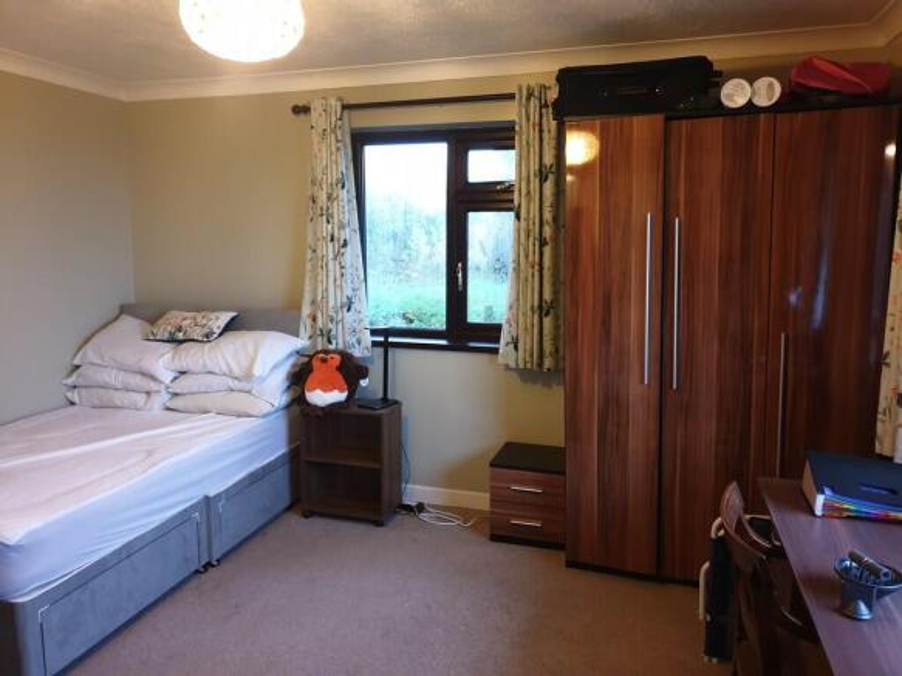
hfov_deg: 67.3
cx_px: 451
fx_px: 677
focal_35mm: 26
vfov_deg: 53.0
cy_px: 338
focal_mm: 4.3
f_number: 1.5
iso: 250
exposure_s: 1/11
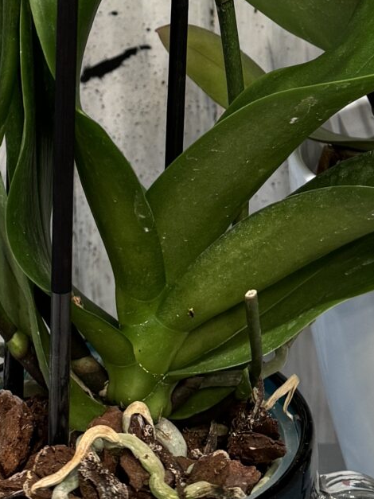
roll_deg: +1.6
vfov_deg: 17.3
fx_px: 1412
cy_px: -327
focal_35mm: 98
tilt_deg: -3.1
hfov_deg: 15.0
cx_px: 290
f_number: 1.78
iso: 125
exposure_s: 1/50
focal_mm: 6.86
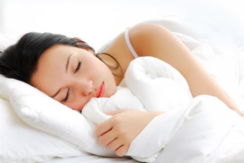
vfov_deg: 19.0
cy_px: 82
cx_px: 122
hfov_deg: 28.1
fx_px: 488
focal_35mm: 72
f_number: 5.6
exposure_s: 1/250
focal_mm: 48
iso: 100
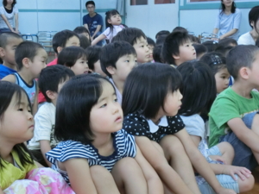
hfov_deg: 32.2
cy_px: 122
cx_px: 127
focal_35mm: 60
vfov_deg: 24.3
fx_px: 449
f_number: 4.4
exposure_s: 1/50
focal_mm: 8
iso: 800
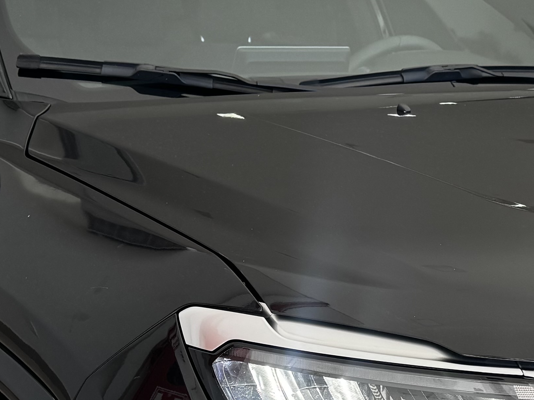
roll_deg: -0.6
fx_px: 1296
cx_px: 361
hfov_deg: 23.2
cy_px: 375
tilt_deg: -15.4
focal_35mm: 84
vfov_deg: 17.3
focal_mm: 6.76
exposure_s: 1/495
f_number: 1.78
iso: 80
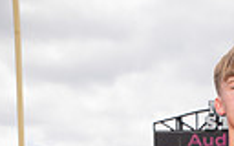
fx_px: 867
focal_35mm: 136
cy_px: 391
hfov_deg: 15.0
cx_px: 250
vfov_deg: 8.5
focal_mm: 38
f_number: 7.1
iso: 125
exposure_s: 1/400
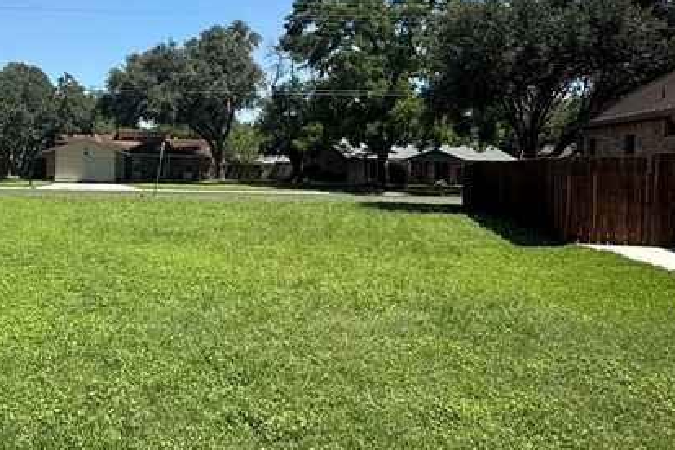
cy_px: 150
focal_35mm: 36
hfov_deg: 50.3
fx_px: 675
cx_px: 147
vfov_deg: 36.5
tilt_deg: -0.7
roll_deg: -1.2
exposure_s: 1/1572
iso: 50
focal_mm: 2.22
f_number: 2.2
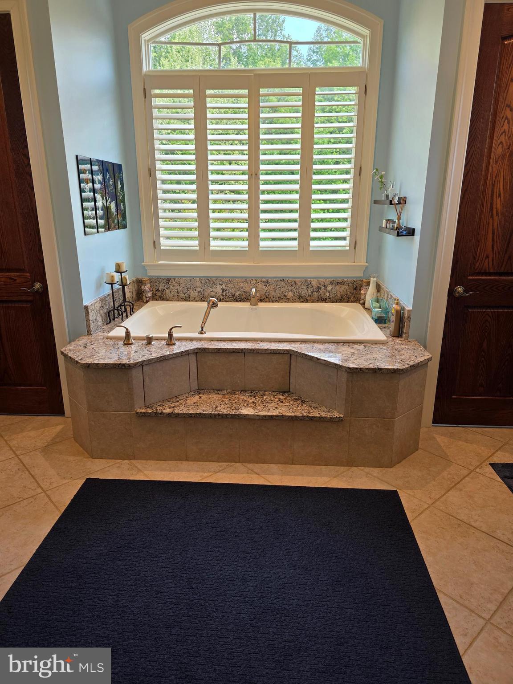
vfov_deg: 73.9
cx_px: 256
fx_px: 454
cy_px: 342
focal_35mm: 23
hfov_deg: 58.9
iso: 64
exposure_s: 1/120
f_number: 1.7
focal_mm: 6.3
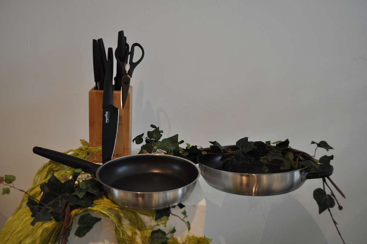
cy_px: 122
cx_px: 184
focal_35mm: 33
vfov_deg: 39.9
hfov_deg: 57.3
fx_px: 336
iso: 900
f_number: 4
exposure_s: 1/30
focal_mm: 22
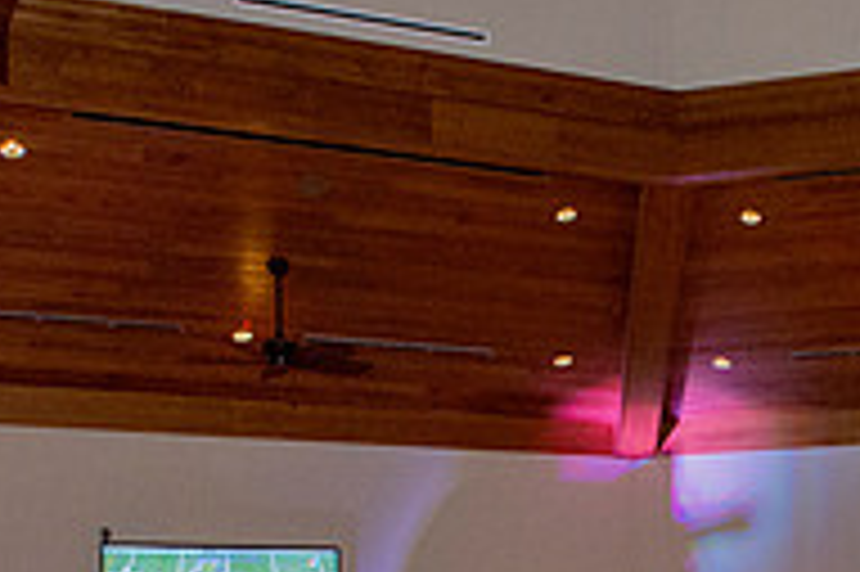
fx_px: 1742
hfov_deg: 27.2
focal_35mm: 73
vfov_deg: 17.3
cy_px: 777
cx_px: 693
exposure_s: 1/100
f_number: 6.3
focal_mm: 24
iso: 10159
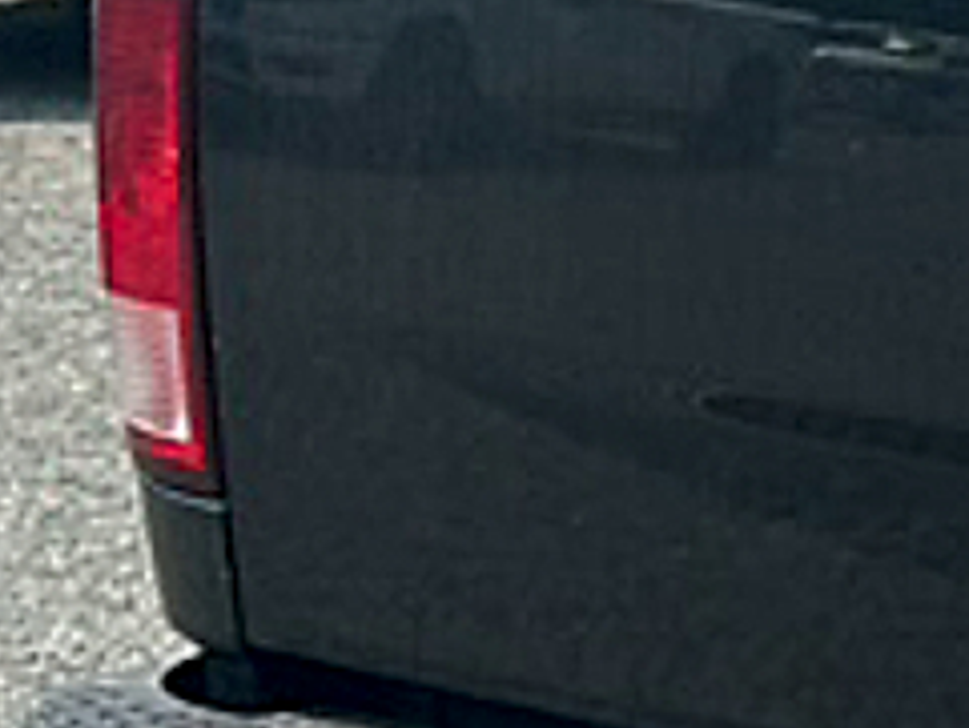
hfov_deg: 10.0
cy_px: 362
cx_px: 2509
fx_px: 4649
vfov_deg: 9.0
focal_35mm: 166
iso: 80
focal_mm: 6.86
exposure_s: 1/3077
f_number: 1.78
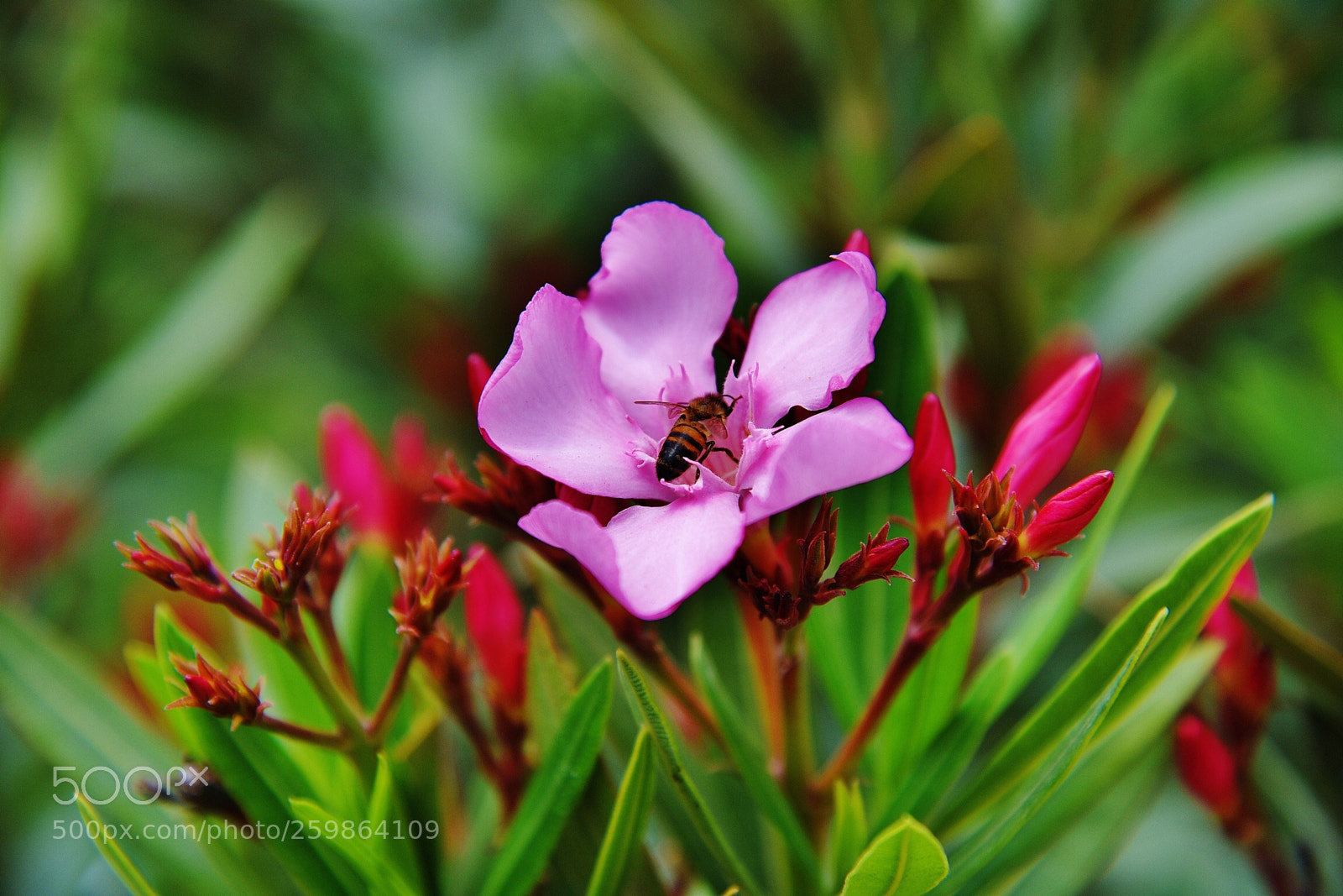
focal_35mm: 120
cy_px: 448
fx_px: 4477
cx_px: 672
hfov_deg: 17.1
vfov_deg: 11.4
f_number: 5
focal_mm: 120
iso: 100
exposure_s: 1/800
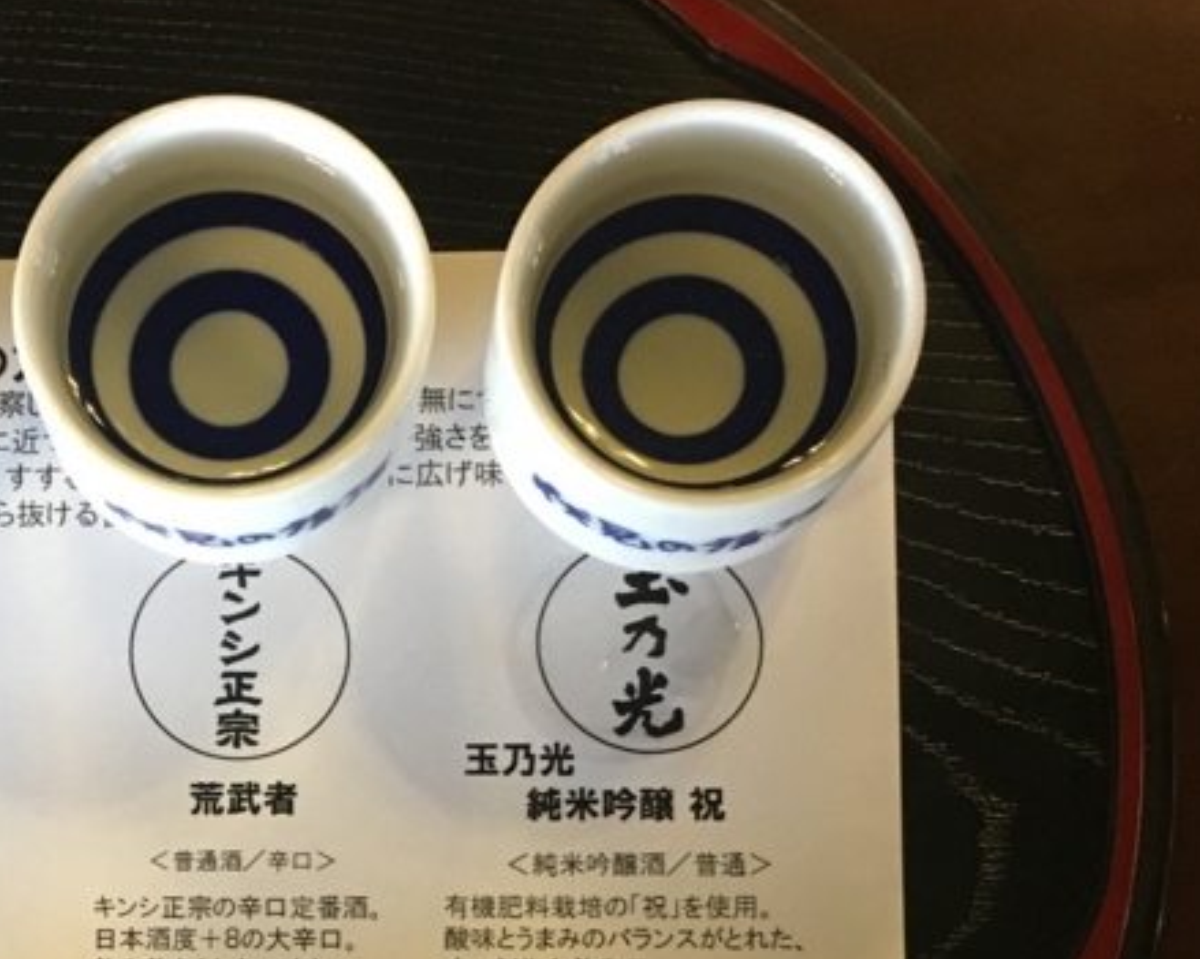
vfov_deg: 22.4
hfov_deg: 27.9
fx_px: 2343
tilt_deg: -85.4
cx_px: 189
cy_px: 929
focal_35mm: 66
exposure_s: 1/30
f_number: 2.2
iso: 200
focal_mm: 4.15
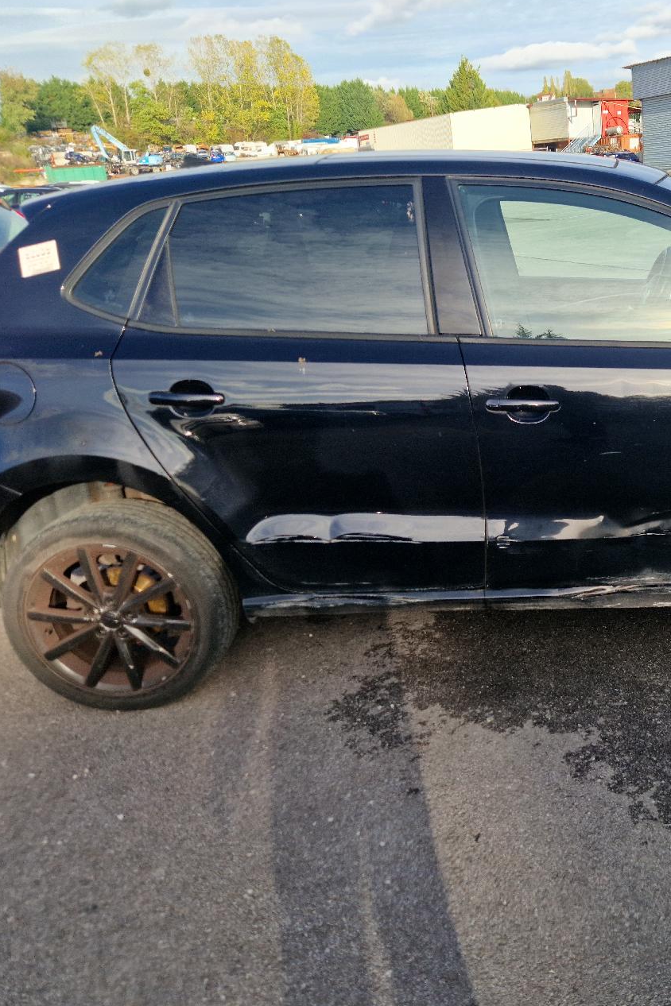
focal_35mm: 34
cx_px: 573
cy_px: 501
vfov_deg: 55.8
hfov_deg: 37.0
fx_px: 951
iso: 50
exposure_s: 1/500
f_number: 1.8
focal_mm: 5.4
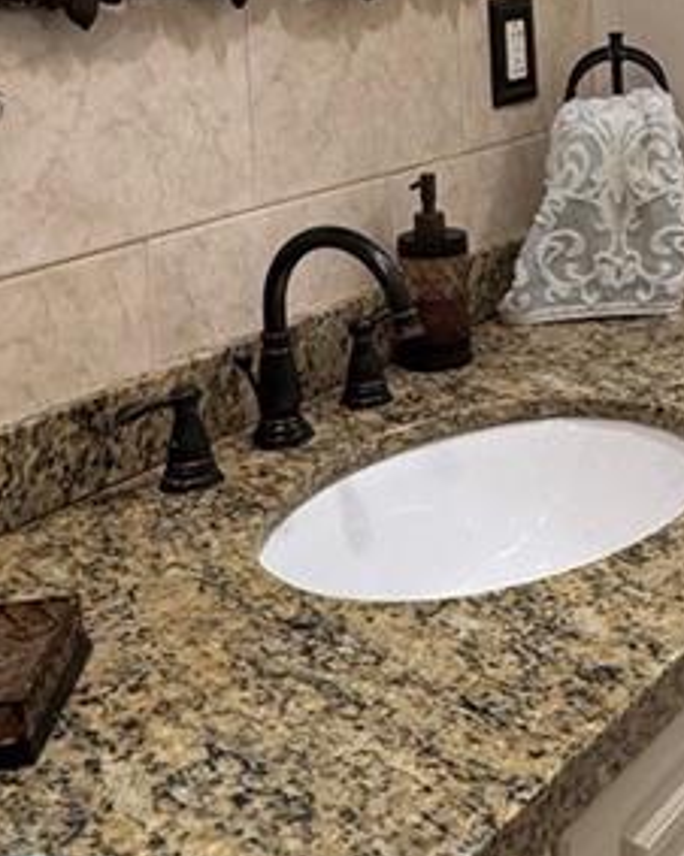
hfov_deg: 24.0
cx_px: 802
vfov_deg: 31.2
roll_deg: +0.3
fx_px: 1469
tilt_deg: -8.2
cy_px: 106
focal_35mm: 58
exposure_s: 1/120
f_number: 2.2
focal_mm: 2.22
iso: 200
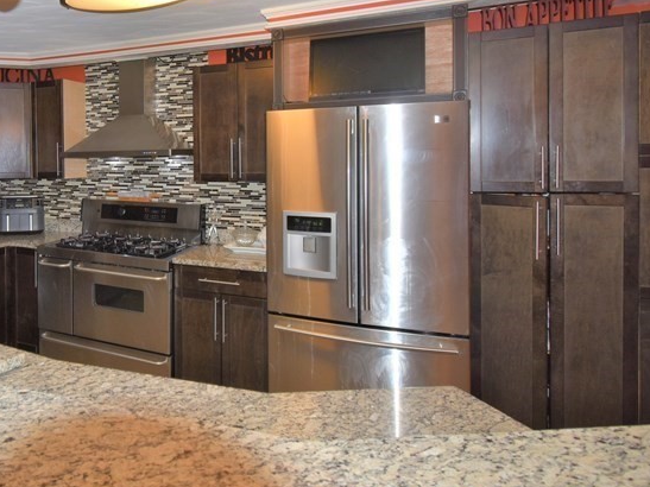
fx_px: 507
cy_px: 168
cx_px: 121
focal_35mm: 27
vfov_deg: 50.5
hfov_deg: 59.7
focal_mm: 10
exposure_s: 1/30
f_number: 5.6
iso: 220
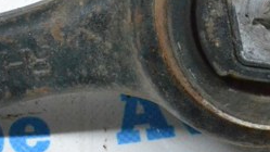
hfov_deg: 11.0
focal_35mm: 194
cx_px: 236
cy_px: -24
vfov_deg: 6.2
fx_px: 1389
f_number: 13
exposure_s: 1/125
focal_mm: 48
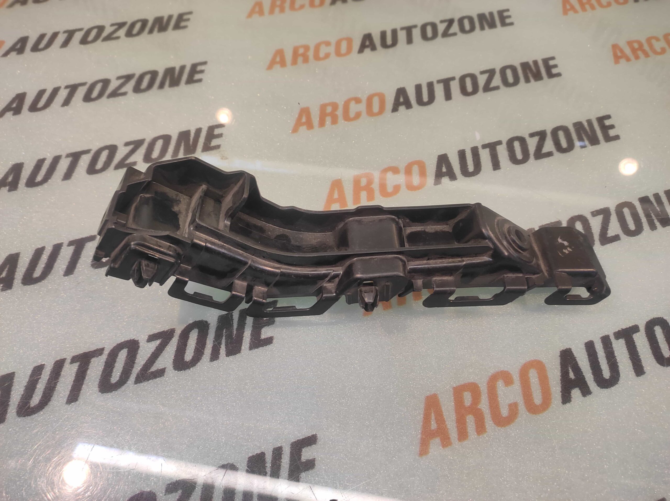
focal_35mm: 17
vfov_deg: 74.7
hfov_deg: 91.1
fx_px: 329
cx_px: 335
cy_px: 250
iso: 117
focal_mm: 4.74
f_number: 1.79
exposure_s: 1/33
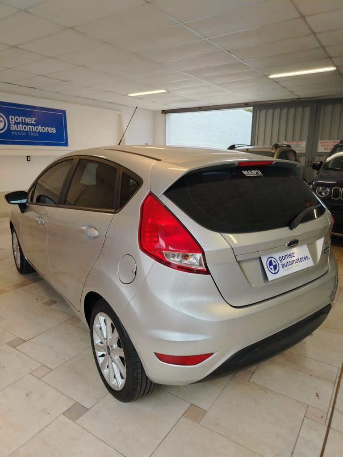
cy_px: 228
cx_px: 172
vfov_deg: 71.6
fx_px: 317
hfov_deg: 56.8
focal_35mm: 24
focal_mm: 5.25
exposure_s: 1/50
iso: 378
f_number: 1.75
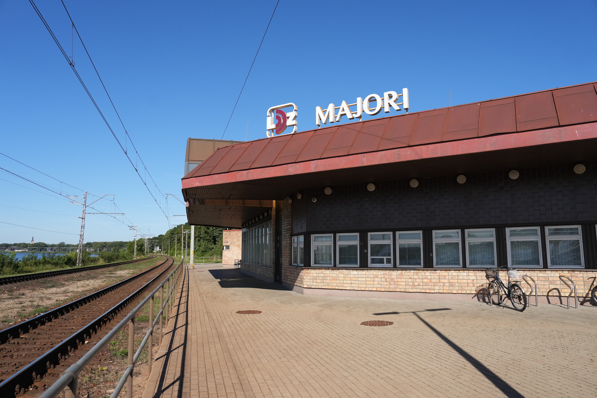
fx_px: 398
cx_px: 298
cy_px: 199
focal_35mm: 24
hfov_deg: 73.7
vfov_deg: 53.1
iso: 1250
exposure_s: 1/10000
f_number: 4.5
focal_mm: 24
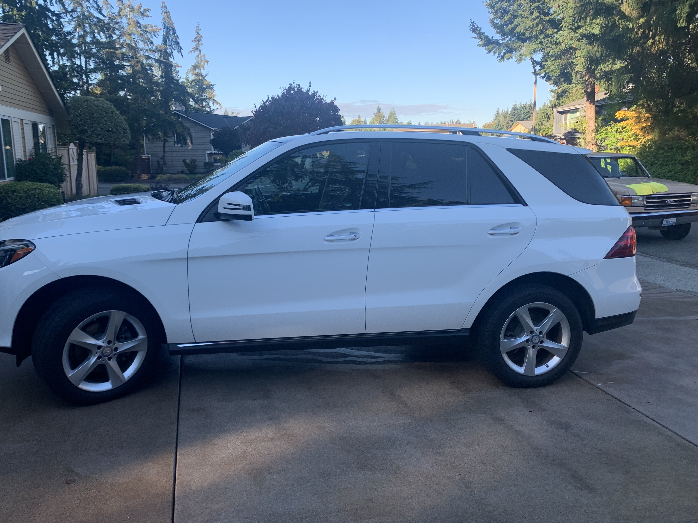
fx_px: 565
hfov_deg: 63.4
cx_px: 325
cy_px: 254
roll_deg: +1.3
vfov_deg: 49.7
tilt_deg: -11.1
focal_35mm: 28
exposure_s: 1/534
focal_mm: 4.25
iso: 25
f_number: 1.8
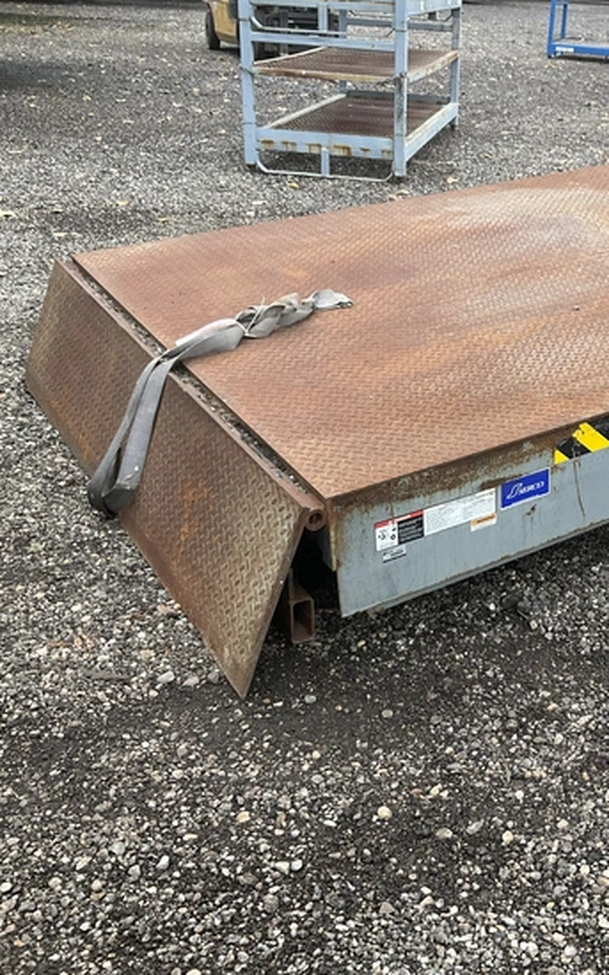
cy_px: 477
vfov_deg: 47.2
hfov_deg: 29.6
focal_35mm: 42
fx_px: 1116
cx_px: 515
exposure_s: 1/287
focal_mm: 3
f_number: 1.8
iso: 25
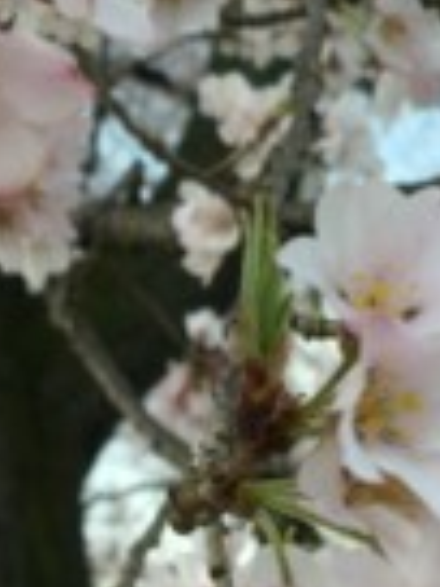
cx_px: -56
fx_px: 1627
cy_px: 190
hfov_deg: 15.0
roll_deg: -7.9
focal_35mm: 96
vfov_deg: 20.4
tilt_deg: +30.8
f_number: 2.2
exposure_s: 1/40
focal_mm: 4.15
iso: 32
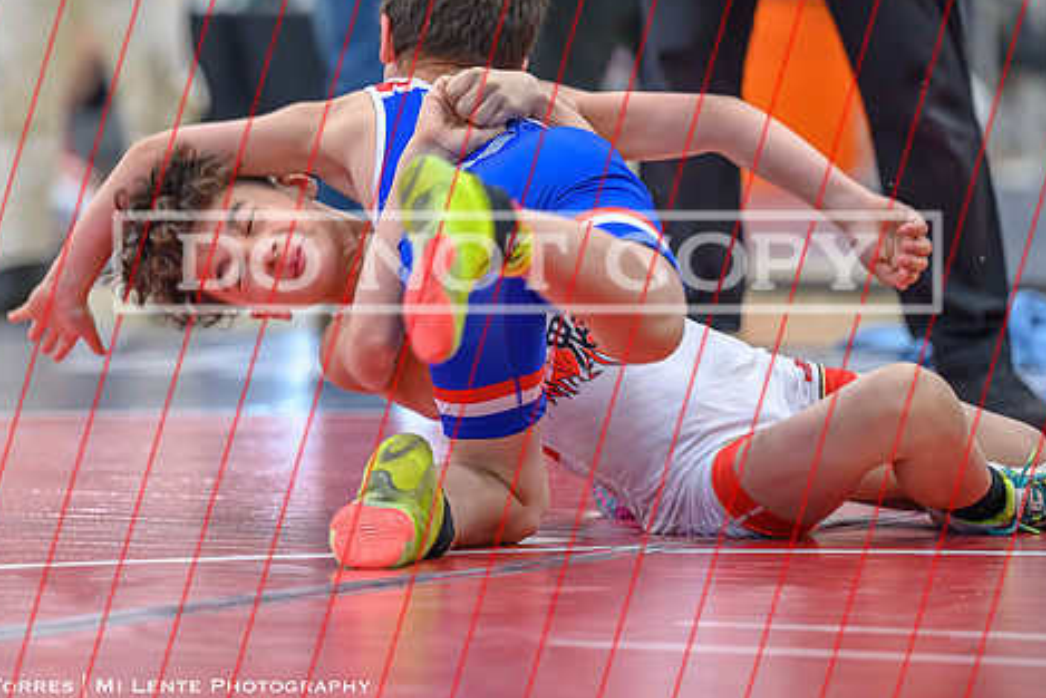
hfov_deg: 7.9
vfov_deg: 5.2
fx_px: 7614
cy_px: 183
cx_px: 415
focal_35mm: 262
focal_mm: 160
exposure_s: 1/640
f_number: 2.8
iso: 2200
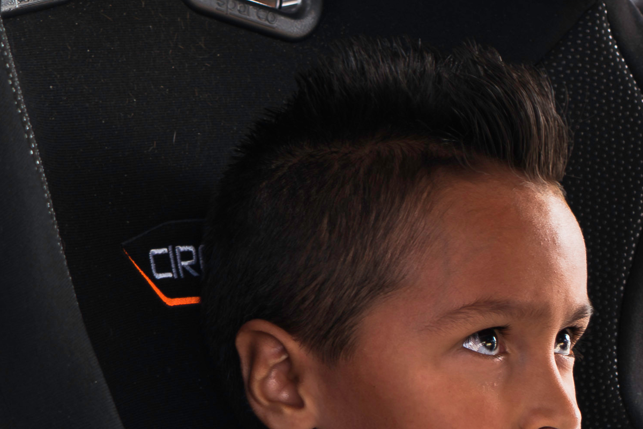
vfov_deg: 8.2
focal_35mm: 166
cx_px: 615
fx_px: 2965
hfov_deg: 12.3
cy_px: 366
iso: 125
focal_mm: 31
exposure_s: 1/50
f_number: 4.5
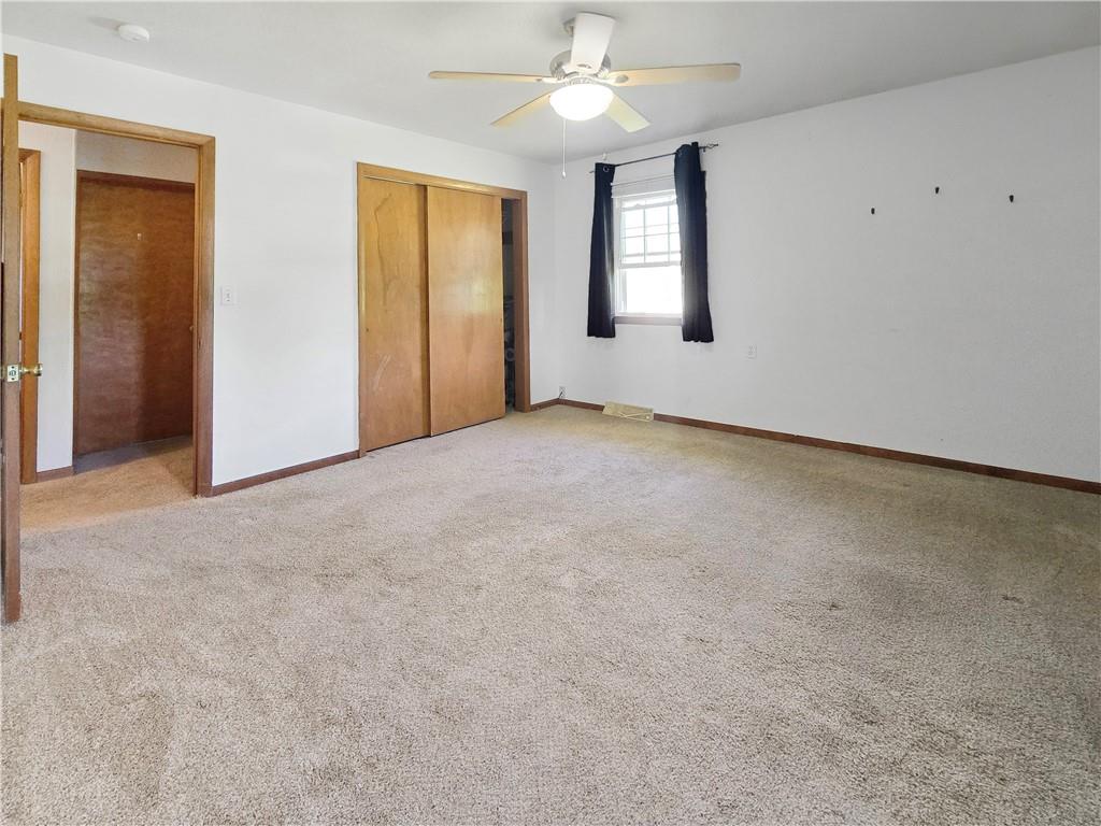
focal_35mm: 13
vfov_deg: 89.9
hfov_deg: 106.2
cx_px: 550
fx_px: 413
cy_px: 413
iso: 500
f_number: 2.2
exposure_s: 1/60
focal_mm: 2.2
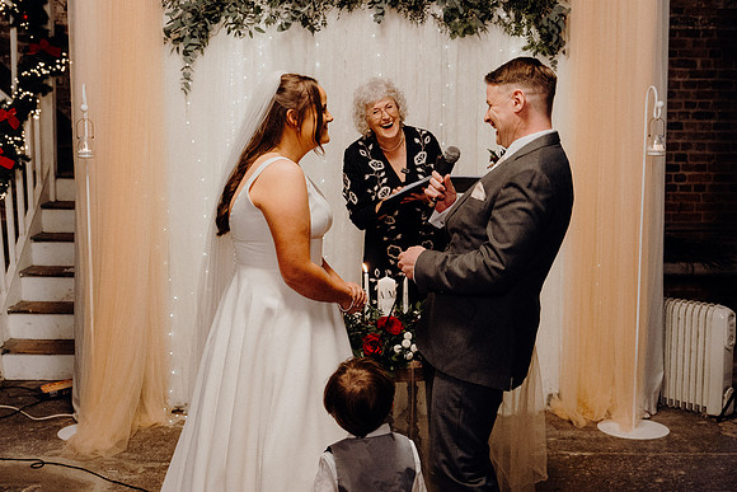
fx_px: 1003
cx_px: 368
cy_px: 246
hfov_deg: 40.3
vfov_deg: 27.5
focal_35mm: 49
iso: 2500
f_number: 3.5
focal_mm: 33
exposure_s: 1/160
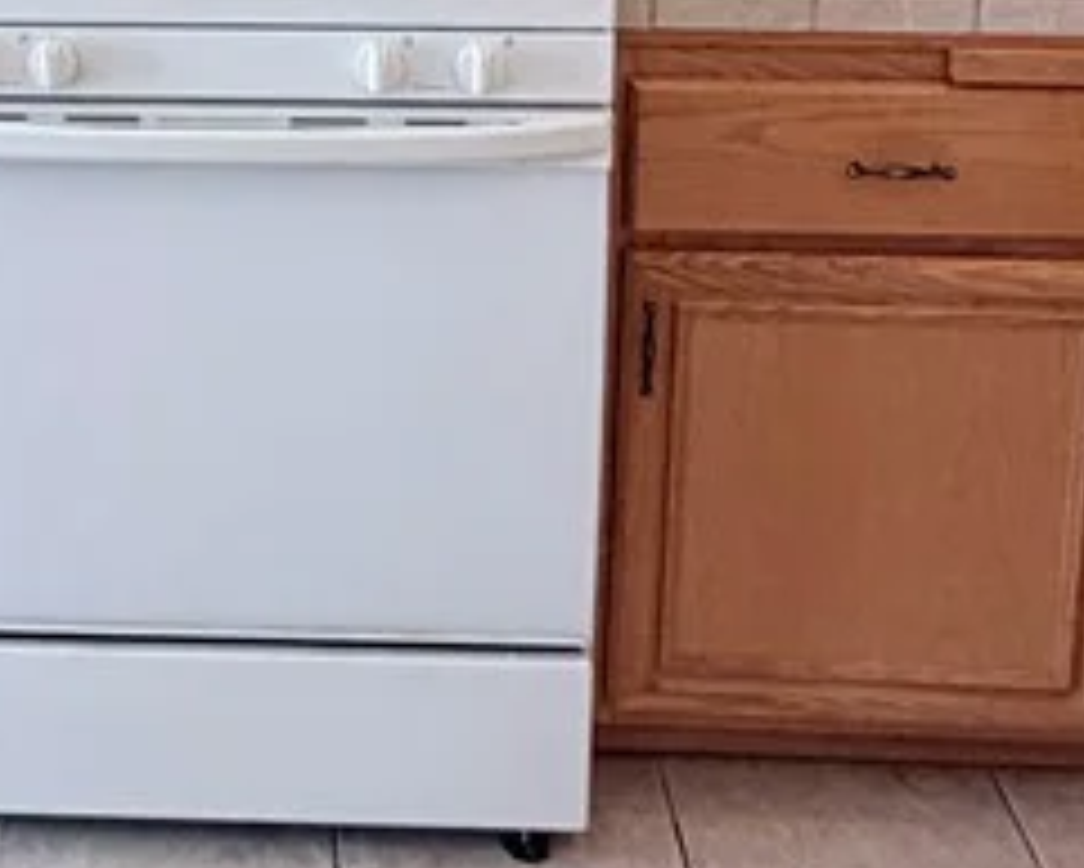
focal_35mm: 58
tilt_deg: -10.9
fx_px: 1862
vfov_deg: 23.0
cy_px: -292
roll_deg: -0.2
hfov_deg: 31.3
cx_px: 166
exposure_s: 1/120
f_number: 2.2
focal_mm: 2.22
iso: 125
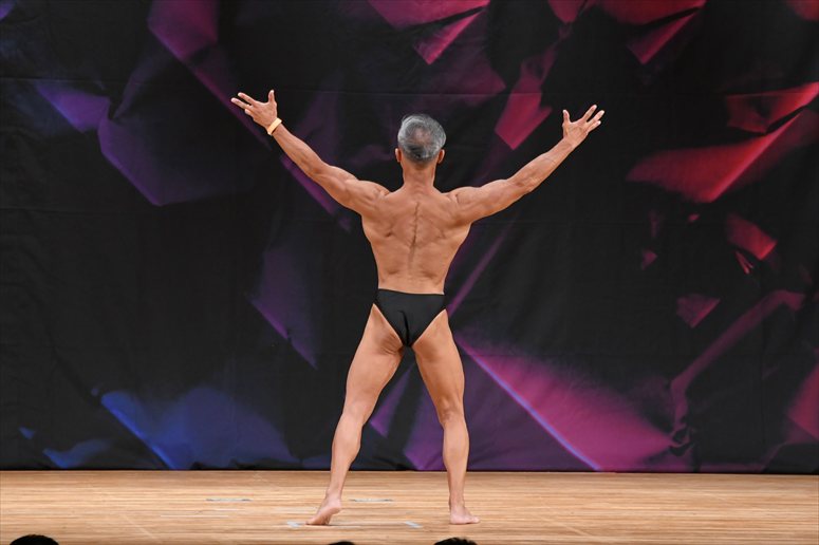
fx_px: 5798
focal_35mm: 255
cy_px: 272
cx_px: 410
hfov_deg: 8.1
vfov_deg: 5.4
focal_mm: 170
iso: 3200
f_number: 5.6
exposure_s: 1/400
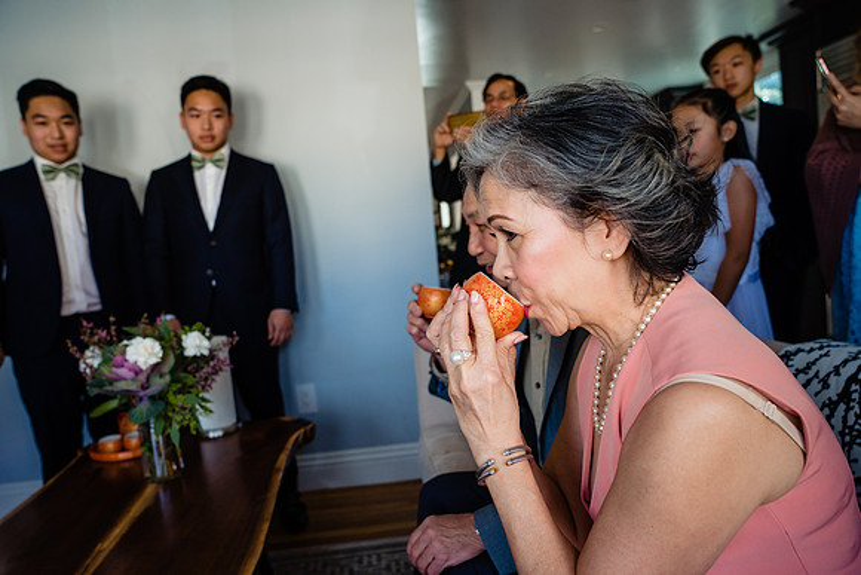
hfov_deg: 73.7
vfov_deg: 53.2
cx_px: 430
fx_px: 574
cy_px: 288
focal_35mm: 24
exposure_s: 1/320
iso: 1000
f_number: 4
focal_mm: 24
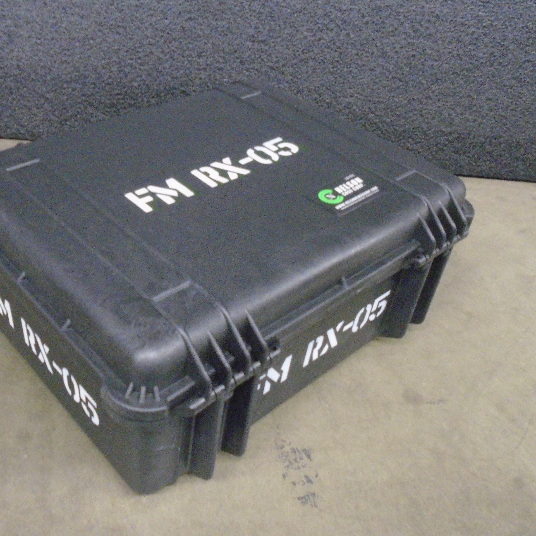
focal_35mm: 37
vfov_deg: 44.9
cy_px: 267
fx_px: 648
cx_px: 217
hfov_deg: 44.7
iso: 800
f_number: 3.5
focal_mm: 5.5
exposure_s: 1/10
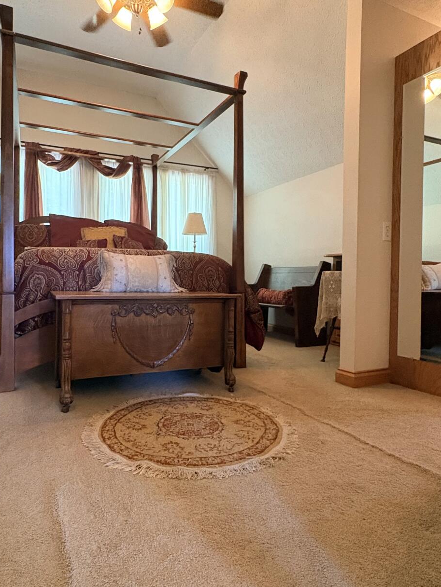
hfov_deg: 58.8
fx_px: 391
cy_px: 289
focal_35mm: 23
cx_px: 201
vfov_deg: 73.9
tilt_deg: -1.2
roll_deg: -0.8
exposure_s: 1/60
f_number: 2.2
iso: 640
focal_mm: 2.22
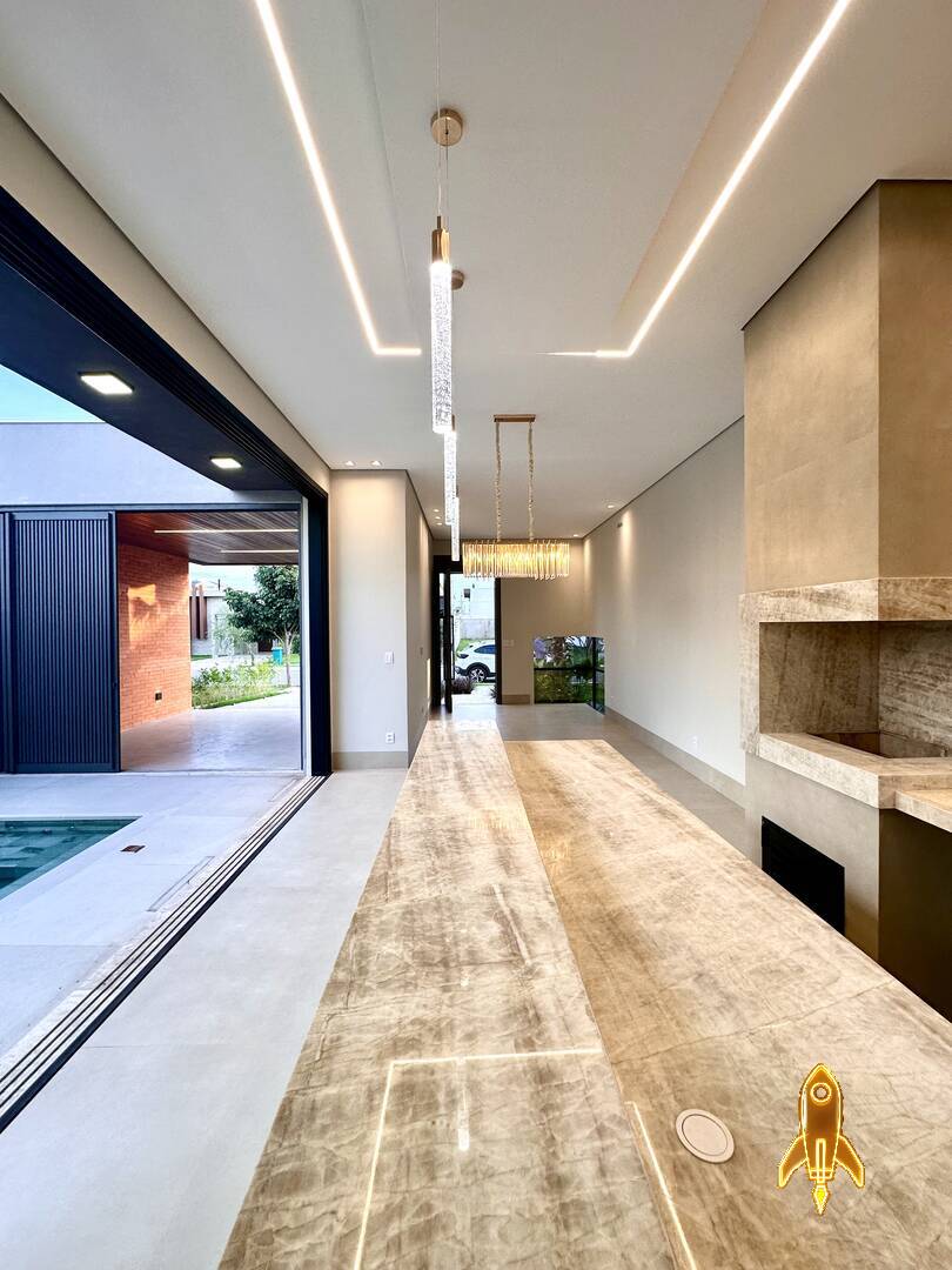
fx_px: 513
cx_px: 476
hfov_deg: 85.7
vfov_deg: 102.1
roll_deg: +0.0
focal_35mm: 14
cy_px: 635
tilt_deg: -1.4
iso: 80
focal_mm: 2.22
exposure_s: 1/120
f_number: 2.2
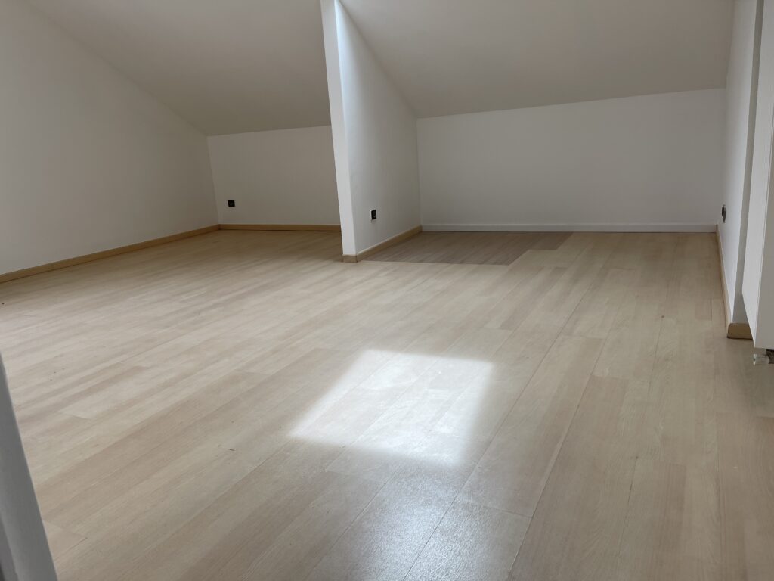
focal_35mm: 25
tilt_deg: -15.1
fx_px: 559
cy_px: 290
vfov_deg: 54.9
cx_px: 387
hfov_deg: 69.4
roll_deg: +5.7
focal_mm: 5.1
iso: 32
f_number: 1.6
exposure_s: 1/121
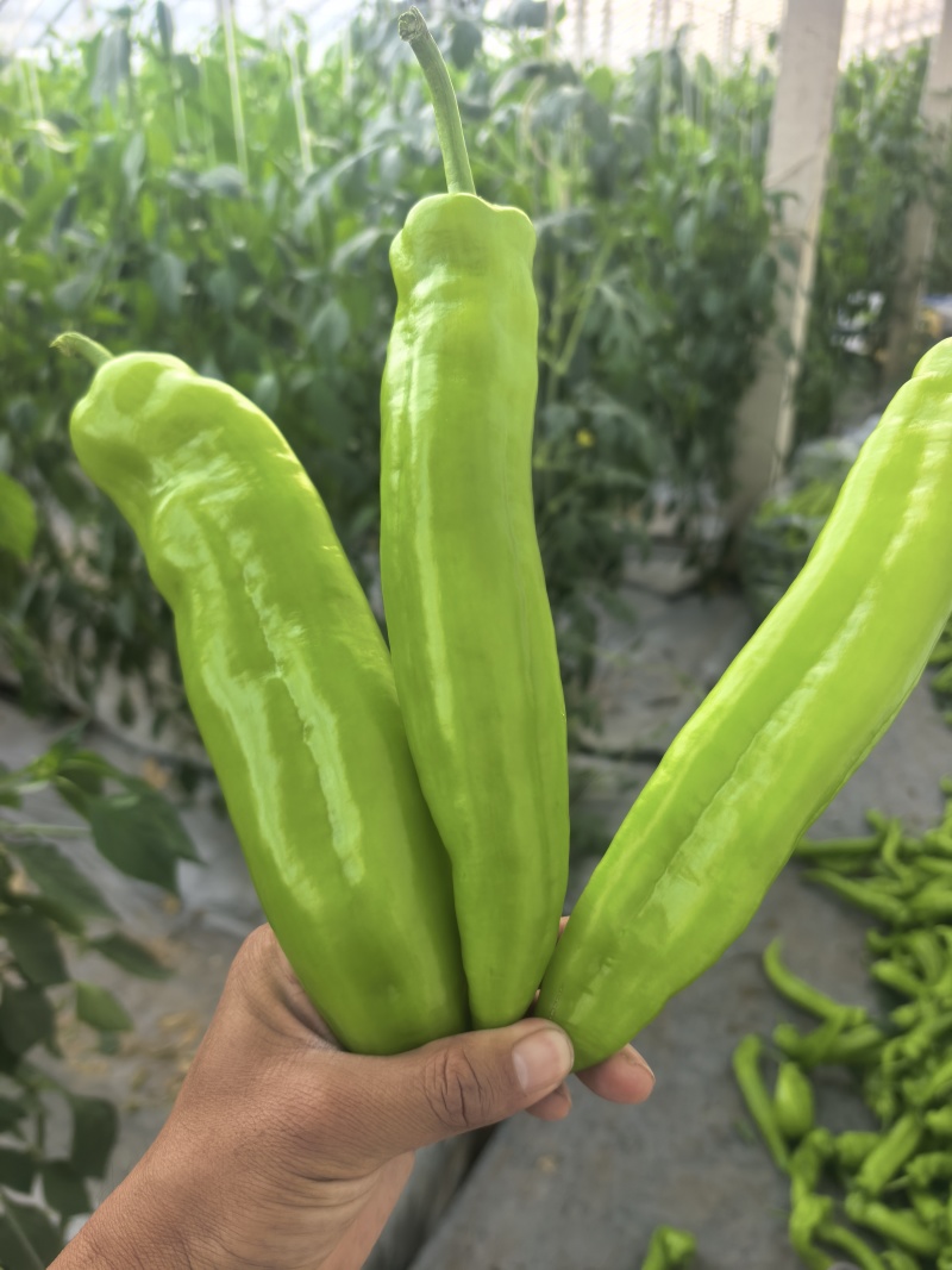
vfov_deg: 71.6
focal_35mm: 24
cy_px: 635
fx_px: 880
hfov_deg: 56.8
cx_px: 476
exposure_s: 1/885
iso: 160
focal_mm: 5.75
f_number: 1.4
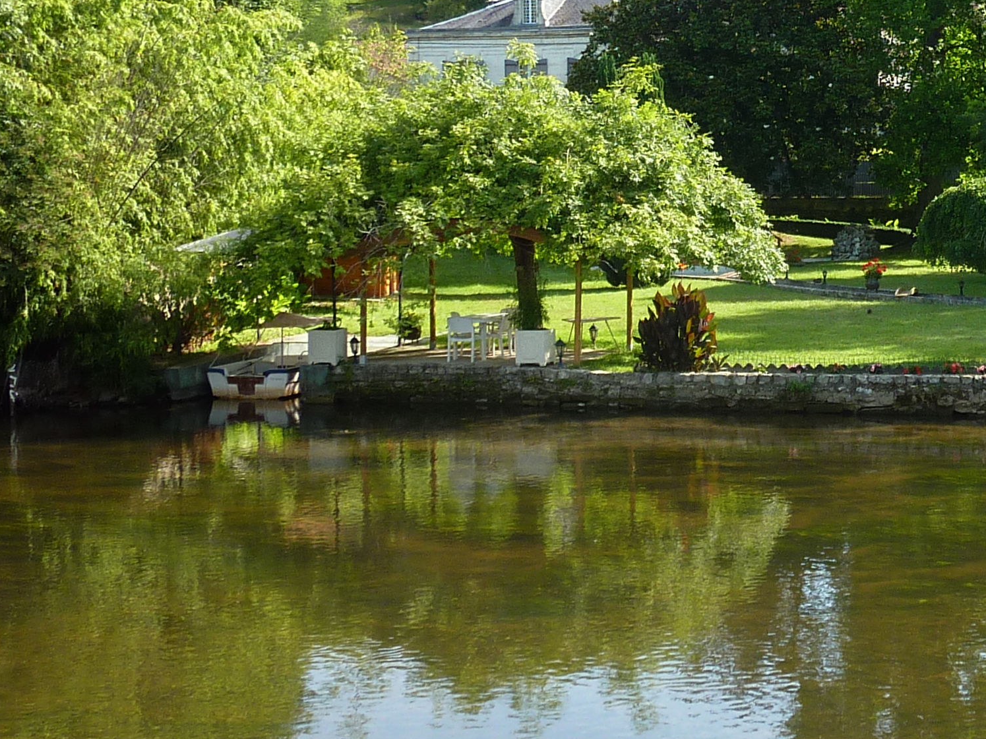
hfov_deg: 30.4
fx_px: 1737
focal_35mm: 61
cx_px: 874
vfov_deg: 23.9
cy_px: 244
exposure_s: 1/160
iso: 80
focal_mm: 4.1
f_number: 4
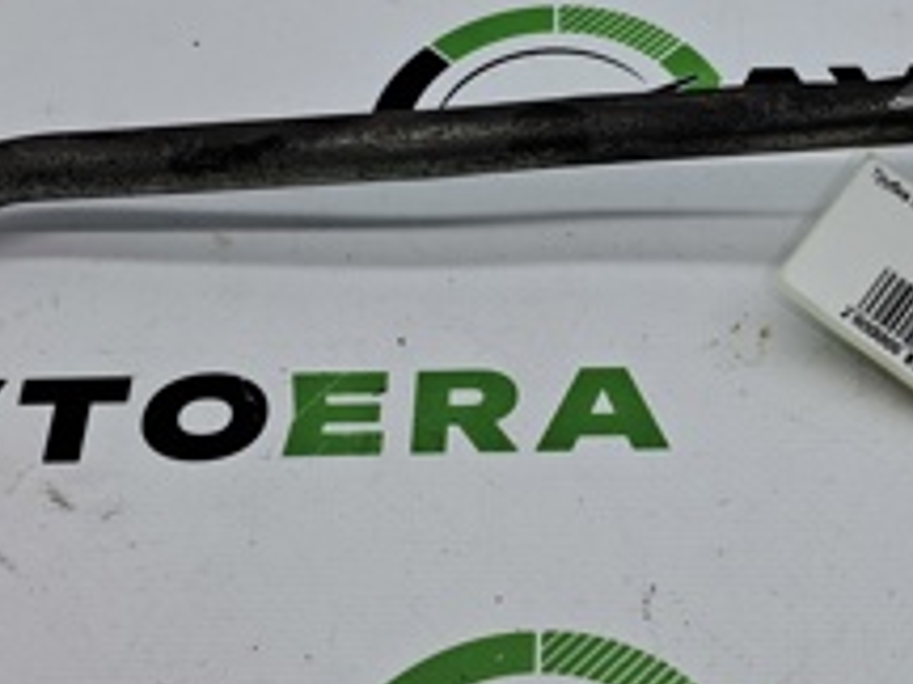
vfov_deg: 18.3
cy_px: 184
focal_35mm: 80
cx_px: 642
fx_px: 2110
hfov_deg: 24.2
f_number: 1.8
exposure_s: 1/100
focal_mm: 4
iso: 50
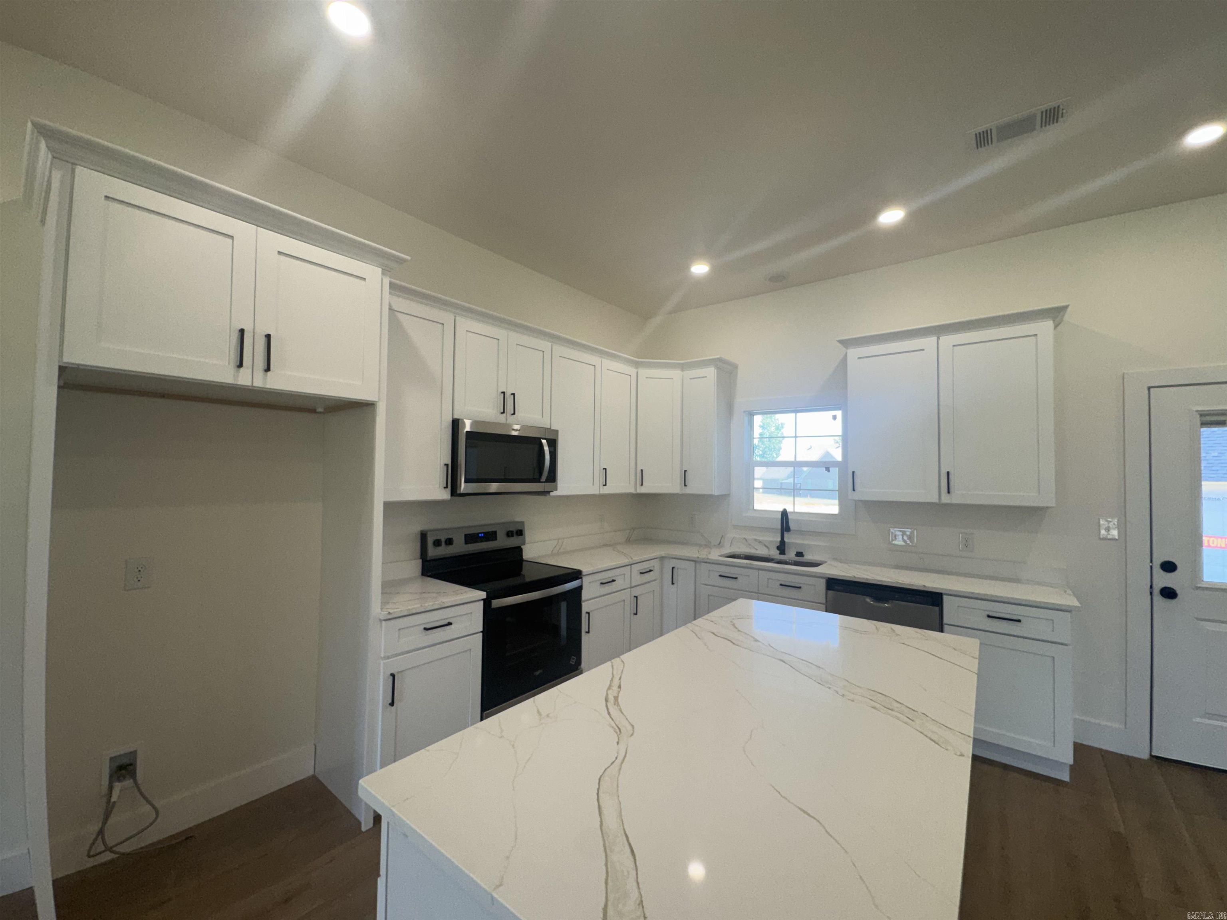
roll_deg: +0.7
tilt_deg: +1.9
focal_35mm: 14
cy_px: 460
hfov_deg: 102.1
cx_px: 614
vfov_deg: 85.7
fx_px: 496
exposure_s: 1/120
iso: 80
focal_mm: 2.22
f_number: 2.2
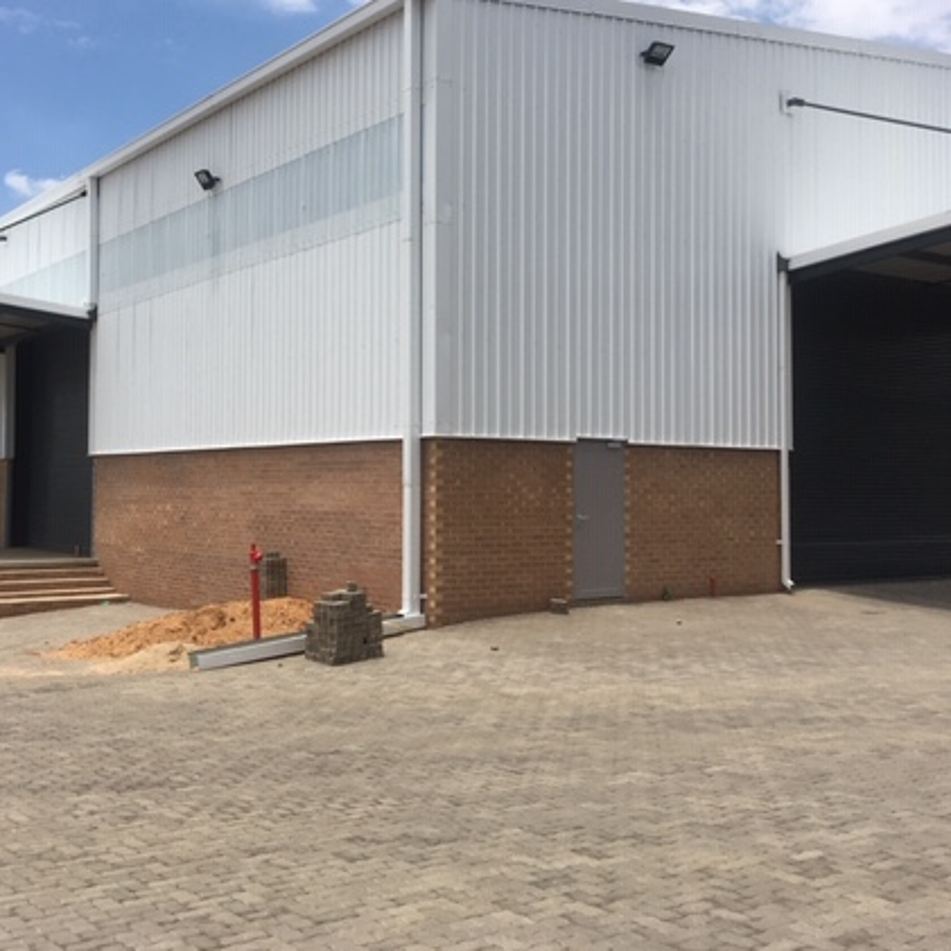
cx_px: 391
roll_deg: +0.0
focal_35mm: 39
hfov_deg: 42.7
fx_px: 1212
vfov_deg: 42.8
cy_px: 431
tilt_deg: +1.8
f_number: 2.2
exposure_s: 1/2481
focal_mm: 4.15
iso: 25
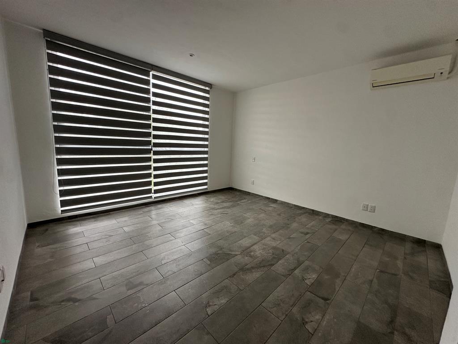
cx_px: 229
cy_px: 172
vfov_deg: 85.7
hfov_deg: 102.1
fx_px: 185
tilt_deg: -8.3
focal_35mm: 14
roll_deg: -2.8
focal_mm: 2.22
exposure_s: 1/120
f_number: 2.2
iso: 160
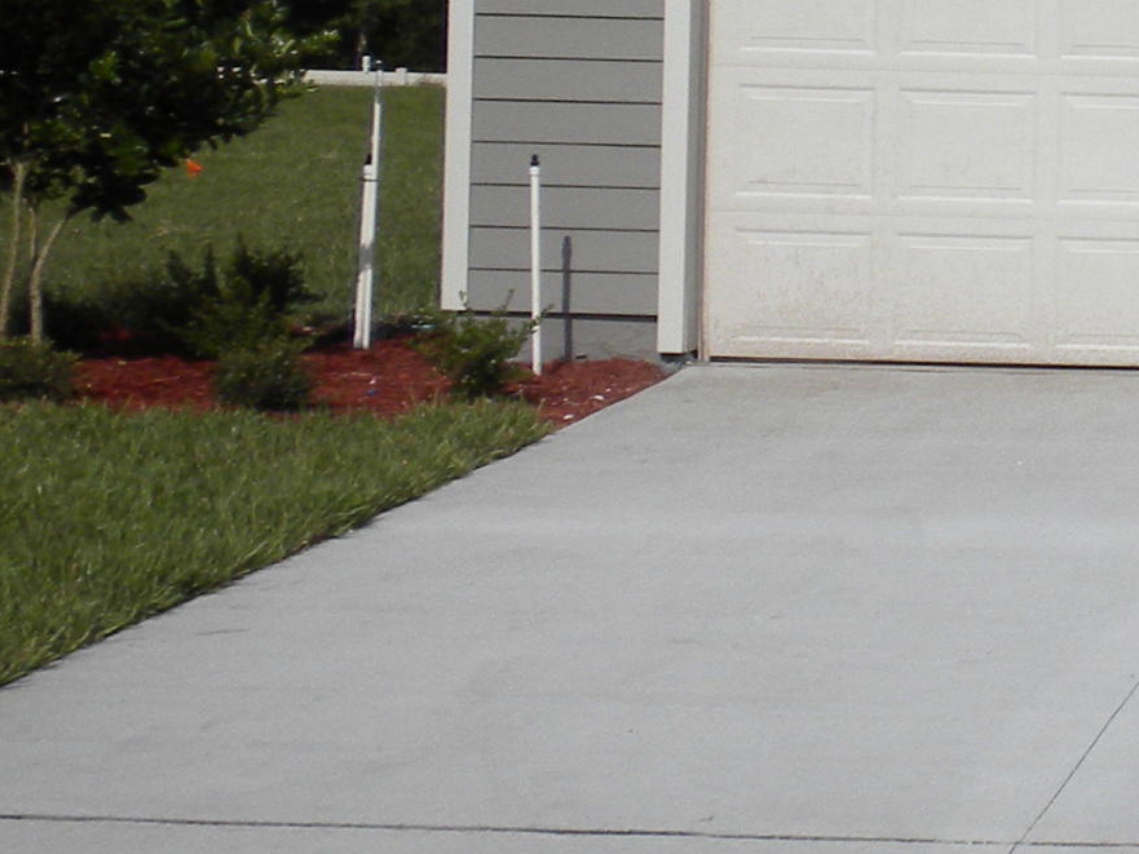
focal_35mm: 126
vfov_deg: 11.6
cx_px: 1837
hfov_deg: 14.3
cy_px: -45
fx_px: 4146
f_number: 10
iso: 64
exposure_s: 1/284
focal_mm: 6.6
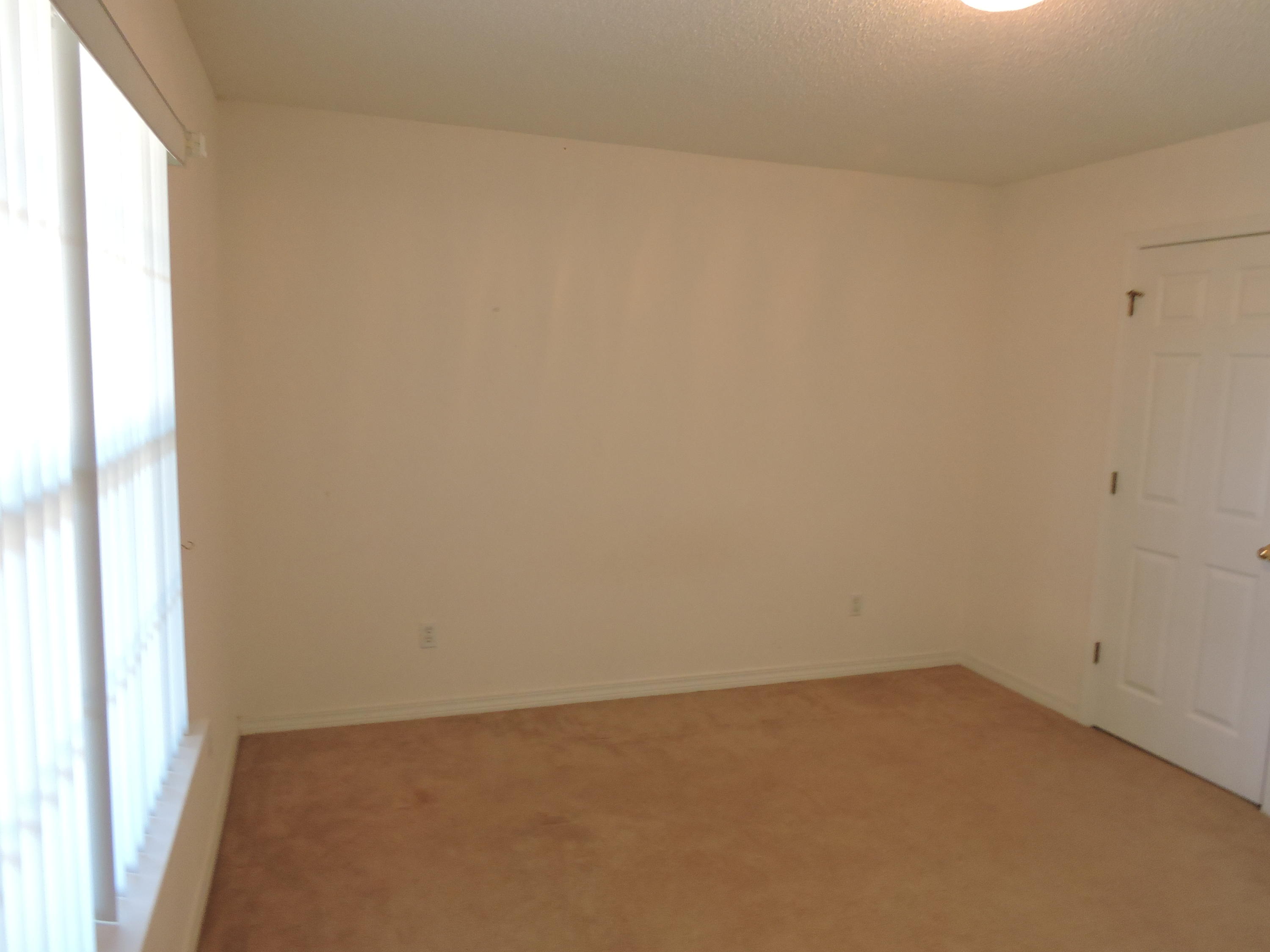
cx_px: 635
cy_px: 476
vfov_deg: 56.8
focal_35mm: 24
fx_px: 881
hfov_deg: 71.6
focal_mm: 4.3
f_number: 3.3
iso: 360
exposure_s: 1/30
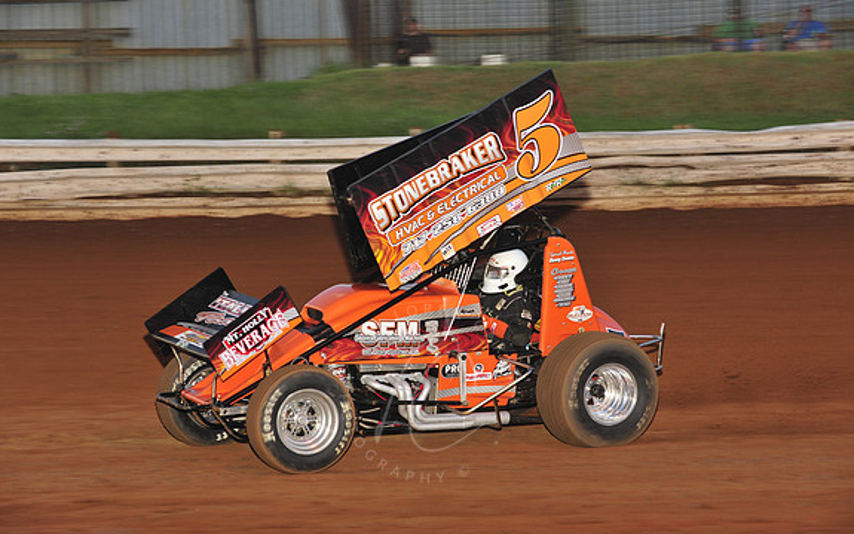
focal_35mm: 115
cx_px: 428
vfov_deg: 11.4
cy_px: 257
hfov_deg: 18.1
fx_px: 2678
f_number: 6.3
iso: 800
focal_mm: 112
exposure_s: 1/320
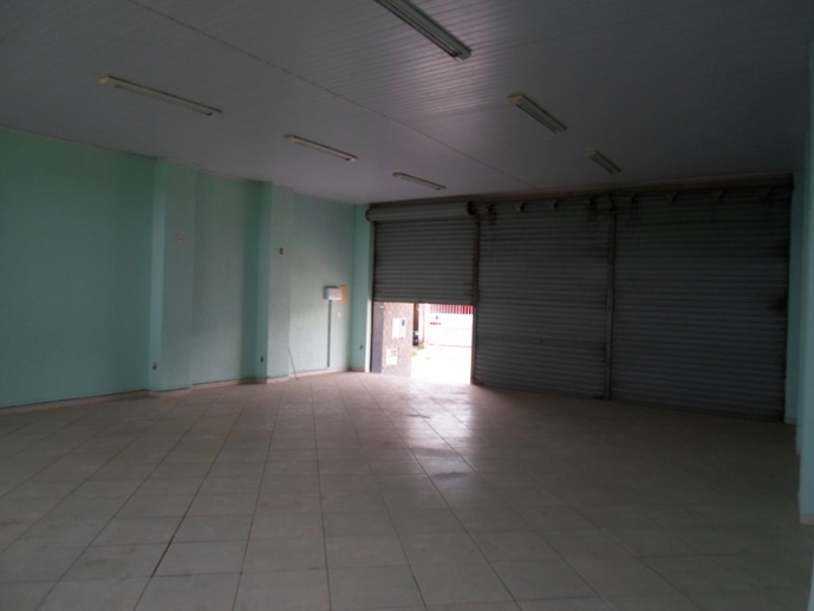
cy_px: 306
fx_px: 588
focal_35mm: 25
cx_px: 407
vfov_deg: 54.9
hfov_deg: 69.4
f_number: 2.5
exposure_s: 1/60
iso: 80
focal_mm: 4.5
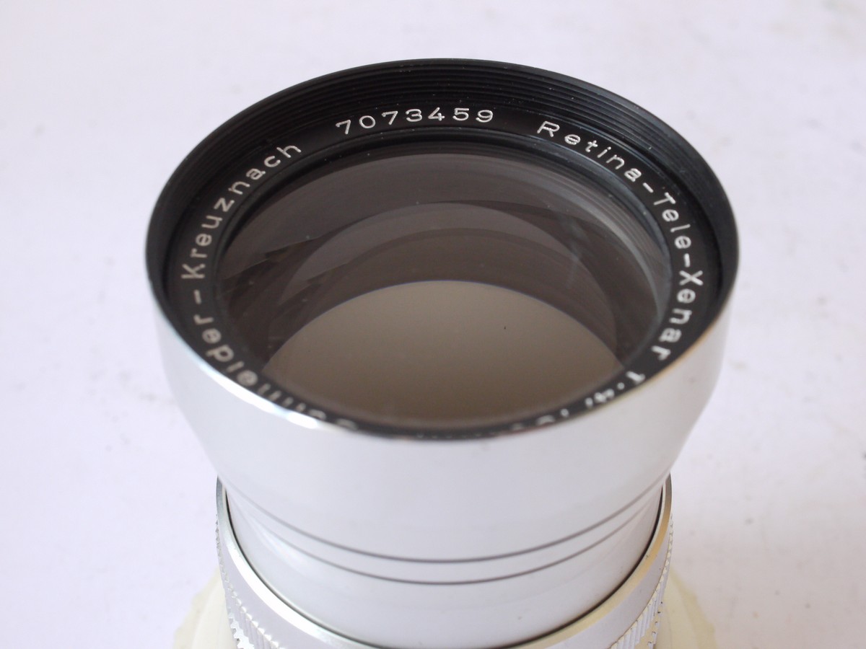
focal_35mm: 60
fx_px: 1501
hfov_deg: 32.2
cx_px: 433
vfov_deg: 24.4
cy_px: 324
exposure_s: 1/50
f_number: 9
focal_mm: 30
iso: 800
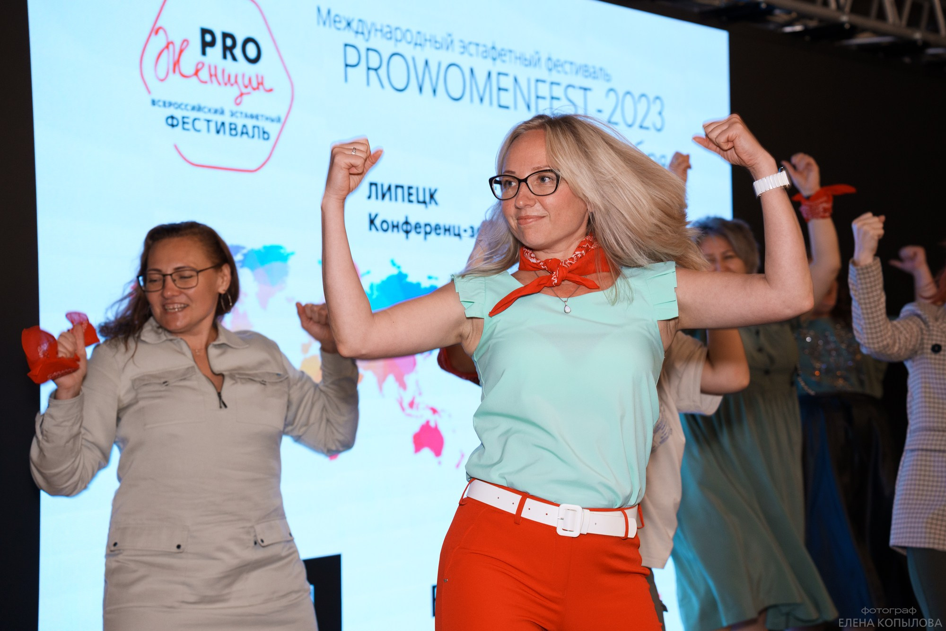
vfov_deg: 19.8
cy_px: 302
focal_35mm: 69
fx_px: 1807
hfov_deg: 29.3
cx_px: 493
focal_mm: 66
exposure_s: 1/250
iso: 1250
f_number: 4
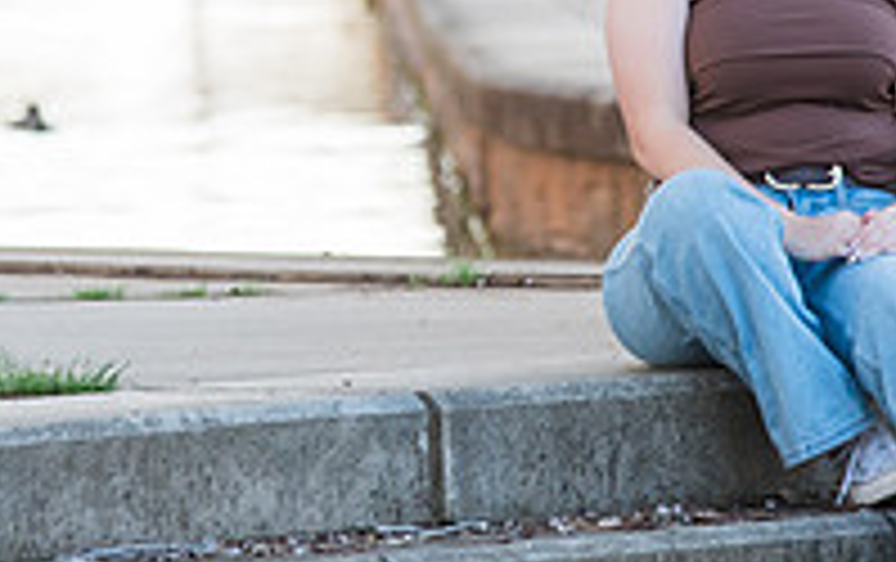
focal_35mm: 666
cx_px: 345
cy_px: 51
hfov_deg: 3.2
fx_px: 16286
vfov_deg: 2.0
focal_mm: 200
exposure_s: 1/250
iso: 640
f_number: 6.3
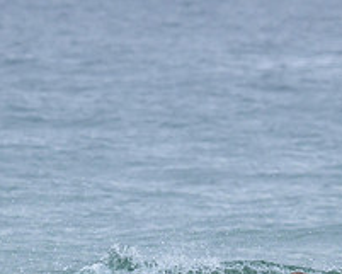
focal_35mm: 1275
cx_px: 356
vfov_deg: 1.2
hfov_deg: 1.5
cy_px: 316
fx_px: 12912
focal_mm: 460
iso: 1600
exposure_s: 1/2000
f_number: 10
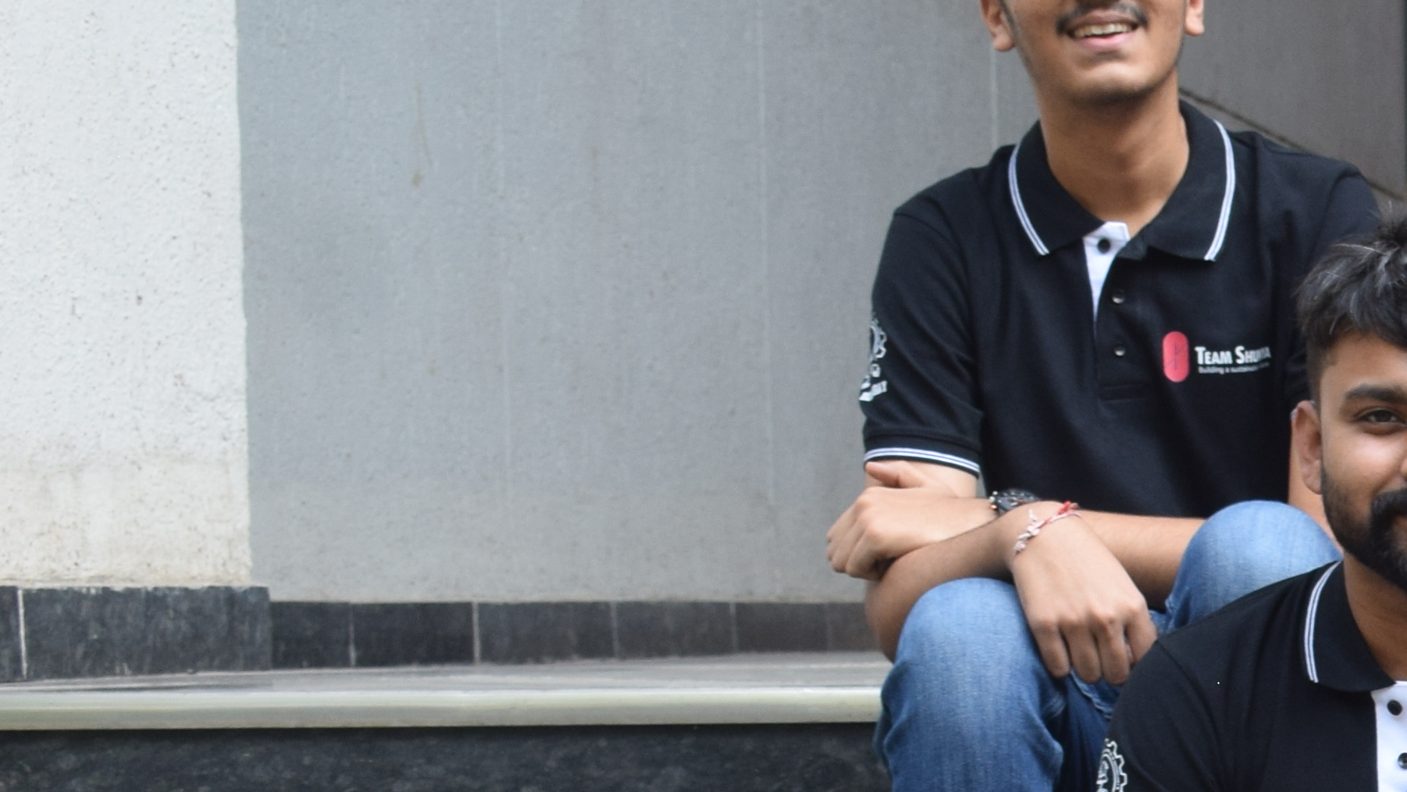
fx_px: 5074
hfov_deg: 14.5
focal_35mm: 136
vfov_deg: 8.8
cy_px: 1014
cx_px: 2228
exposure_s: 1/125
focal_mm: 26
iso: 400
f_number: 5.6
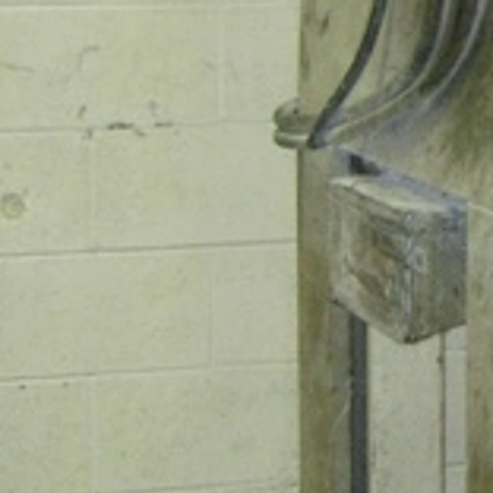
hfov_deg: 10.3
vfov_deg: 10.6
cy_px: -92
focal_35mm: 163
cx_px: 784
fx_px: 2626
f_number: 2.7
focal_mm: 7.5
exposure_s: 1/26.1
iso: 178
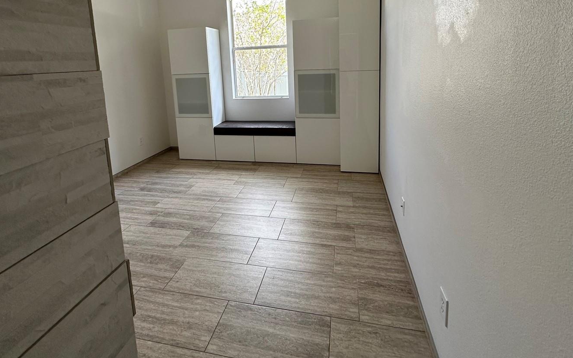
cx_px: 284
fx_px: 281
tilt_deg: -7.8
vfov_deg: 62.1
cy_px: 99
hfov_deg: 91.1
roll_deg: +1.8
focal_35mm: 18
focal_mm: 2.22
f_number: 2.2
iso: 80
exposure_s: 1/99
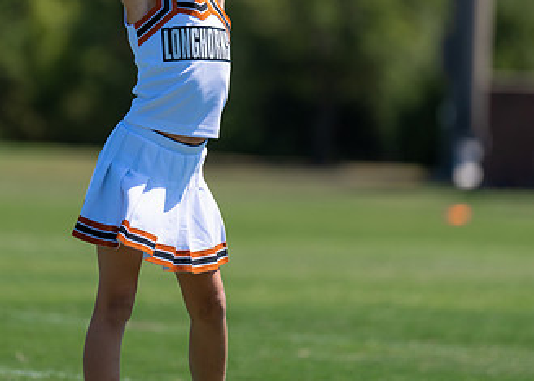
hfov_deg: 5.4
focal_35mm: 371
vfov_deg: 3.9
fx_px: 5624
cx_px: 197
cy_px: 96
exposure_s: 1/2000
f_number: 2.8
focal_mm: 200
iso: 100
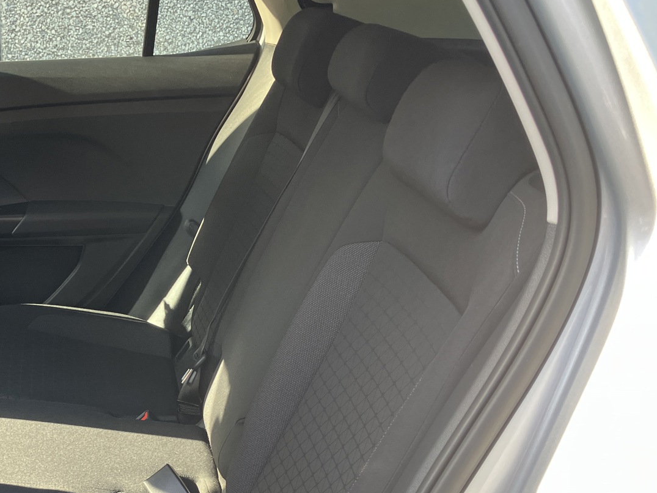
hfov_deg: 37.2
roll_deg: +0.8
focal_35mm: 50
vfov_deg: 28.6
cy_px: 373
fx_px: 949
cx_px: 156
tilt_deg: -22.7
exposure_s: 1/121
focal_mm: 3.99
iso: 50
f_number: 1.8
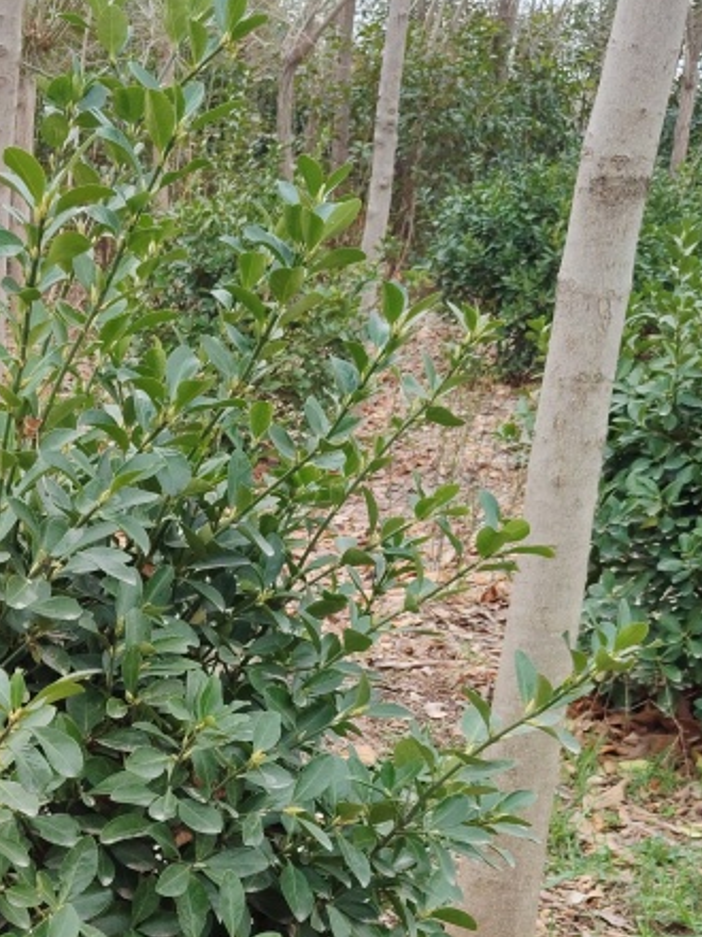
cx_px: -13
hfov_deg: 22.3
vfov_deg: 29.4
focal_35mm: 63
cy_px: 849
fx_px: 1703
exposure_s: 1/586
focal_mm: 4.84
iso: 100
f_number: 1.88
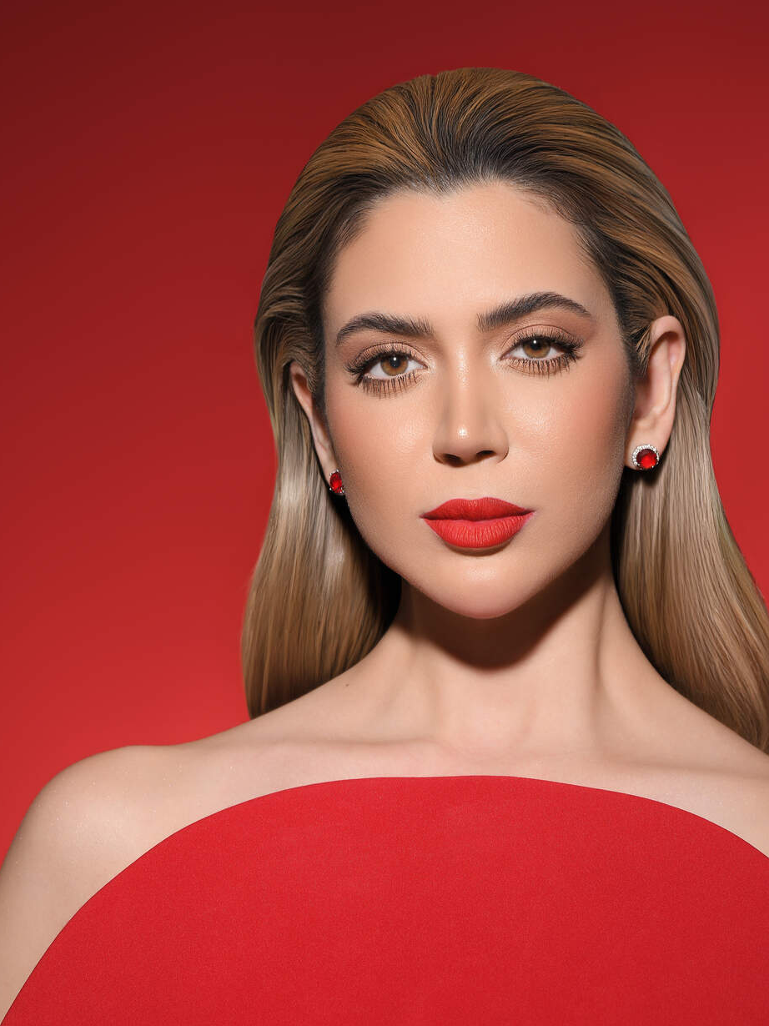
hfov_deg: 7.8
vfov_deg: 10.4
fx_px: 5630
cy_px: 710
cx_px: 463
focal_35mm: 190
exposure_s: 1/125
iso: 100
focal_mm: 135
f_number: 8
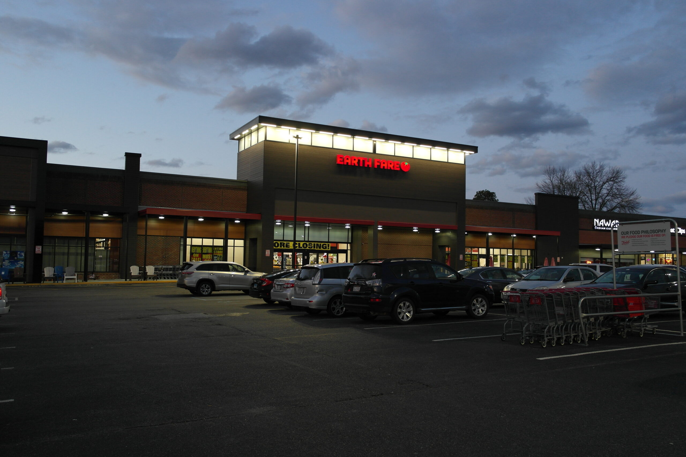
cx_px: 343
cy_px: 228
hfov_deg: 61.9
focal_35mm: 30
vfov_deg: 43.6
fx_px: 572
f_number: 3.5
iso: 400
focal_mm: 20
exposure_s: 1/40
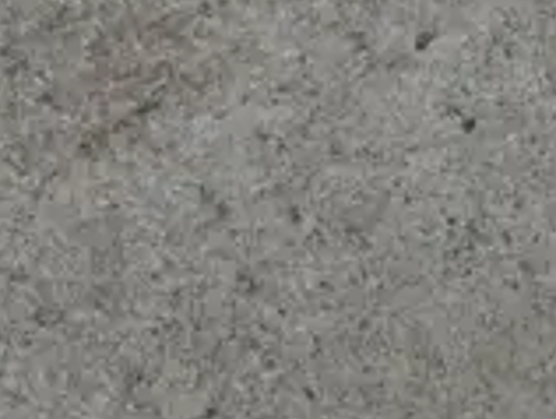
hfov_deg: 6.1
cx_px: -116
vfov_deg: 4.5
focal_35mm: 324
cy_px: -752
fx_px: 5212
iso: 400
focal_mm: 25
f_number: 5.3
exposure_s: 1/60
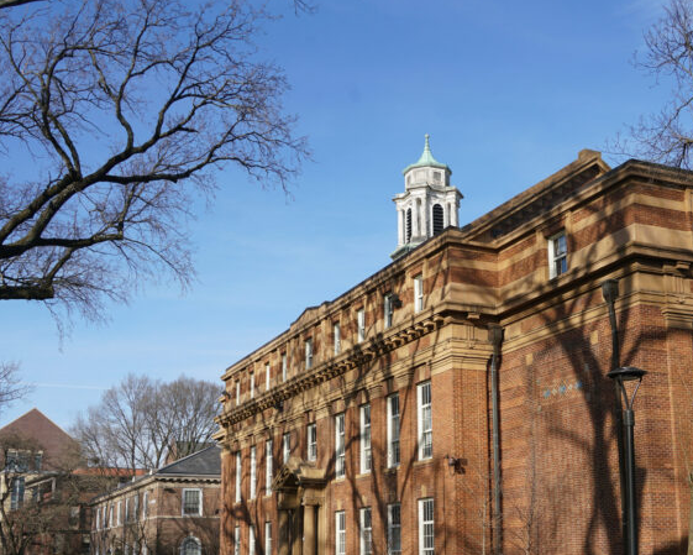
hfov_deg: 38.6
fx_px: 985
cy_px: 376
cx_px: 414
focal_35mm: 48
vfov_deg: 31.2
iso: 100
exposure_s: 1/160
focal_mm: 28
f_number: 9
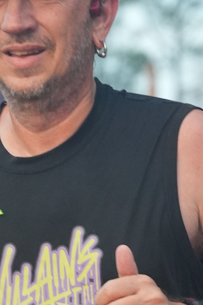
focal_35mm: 494
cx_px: 54
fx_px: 4176
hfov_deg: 2.8
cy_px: 559
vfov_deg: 4.1
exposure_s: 1/400
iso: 3200
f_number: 6.3
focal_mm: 119
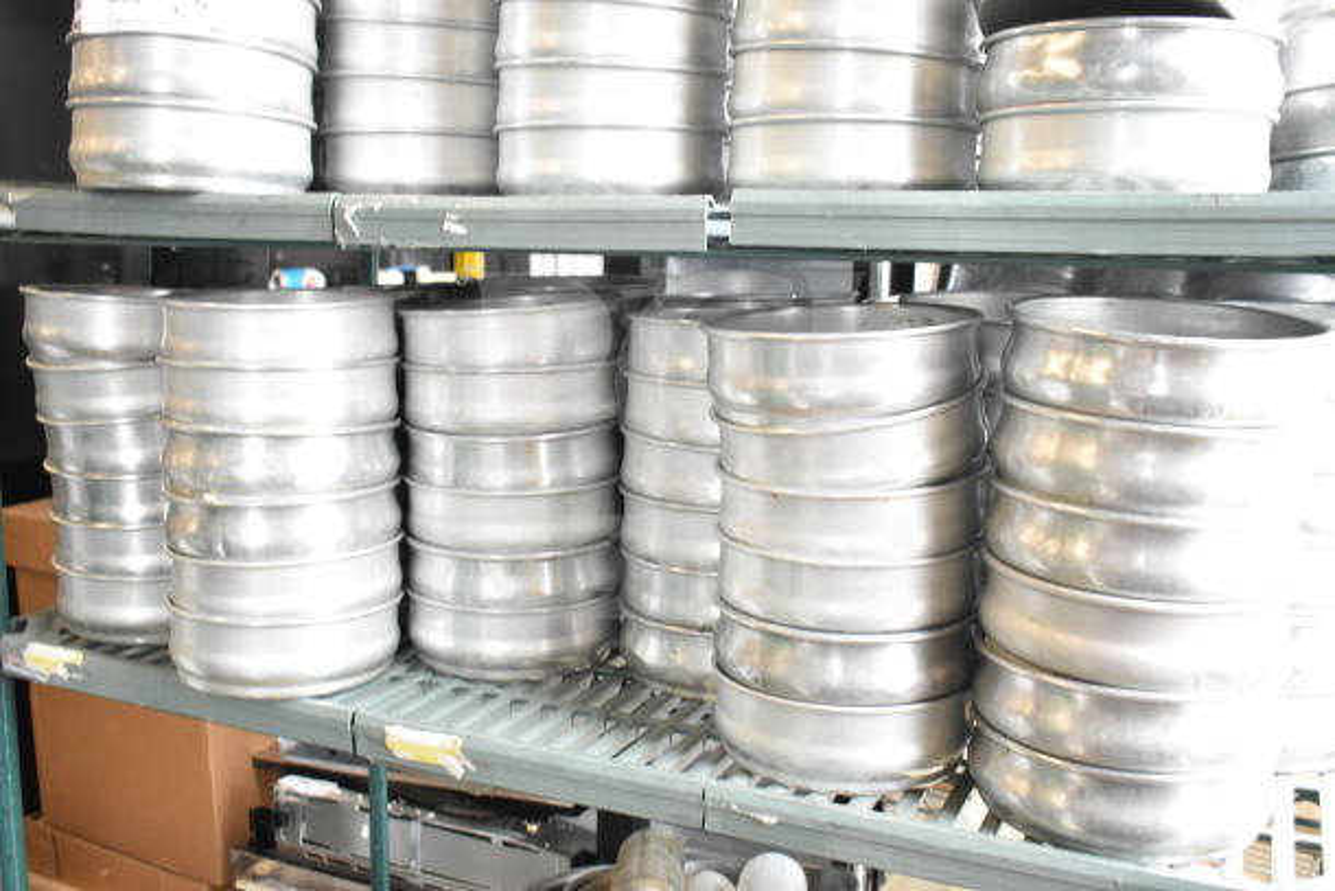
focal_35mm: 36
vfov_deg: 36.9
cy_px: 446
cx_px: 668
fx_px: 1335
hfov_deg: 53.1
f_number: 5
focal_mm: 24
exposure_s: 1/100
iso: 1600
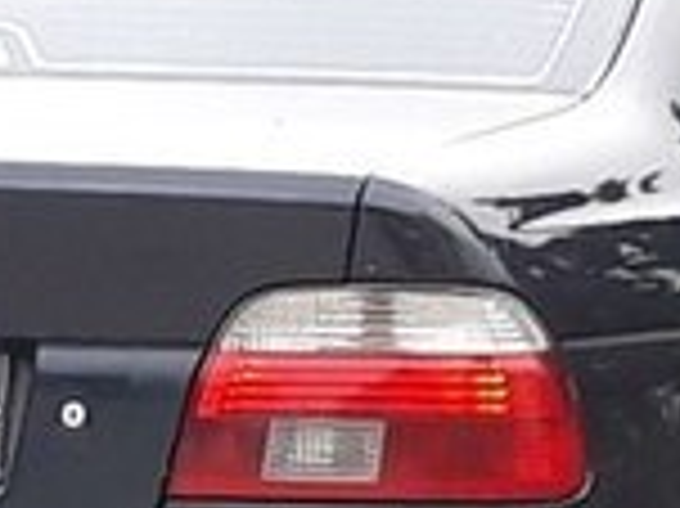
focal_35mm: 118
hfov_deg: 16.6
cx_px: 198
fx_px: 2316
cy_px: 758
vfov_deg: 12.0
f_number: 1.7
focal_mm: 3.71
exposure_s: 1/215
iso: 40
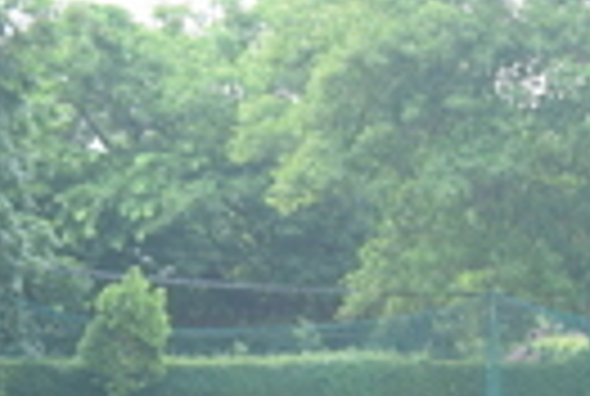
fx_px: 3302
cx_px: 1252
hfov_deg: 9.4
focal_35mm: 201
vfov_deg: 6.4
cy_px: 1134
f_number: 5.6
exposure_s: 1/125
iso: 220
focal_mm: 22
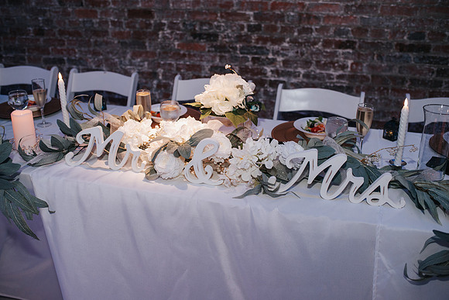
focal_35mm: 35
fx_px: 437
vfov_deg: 37.9
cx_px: 224
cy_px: 150
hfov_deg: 54.4
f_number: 2.8
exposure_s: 1/200
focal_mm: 35
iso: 1000
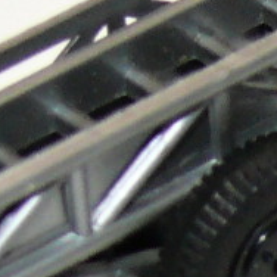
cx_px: 561
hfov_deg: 3.0
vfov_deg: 3.1
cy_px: 96
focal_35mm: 573
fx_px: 5188
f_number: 4
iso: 100
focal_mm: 11.6
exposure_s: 1/30
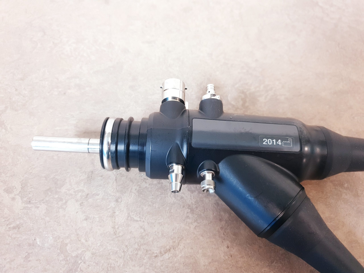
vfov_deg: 53.1
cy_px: 136
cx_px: 182
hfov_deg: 67.3
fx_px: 273
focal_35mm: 26
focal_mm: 4.3
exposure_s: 1/33
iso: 320
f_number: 1.5
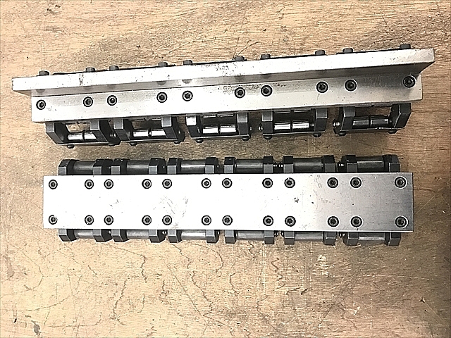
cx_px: 226
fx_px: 365
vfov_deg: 49.7
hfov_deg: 63.4
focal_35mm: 28
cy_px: 169
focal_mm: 3.99
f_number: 1.8
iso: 64
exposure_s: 1/15
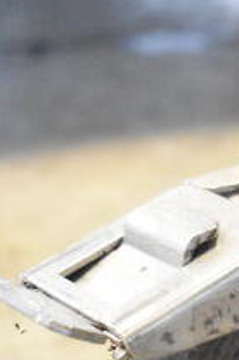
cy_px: 312
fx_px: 1409
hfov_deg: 9.5
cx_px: 303
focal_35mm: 141
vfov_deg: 14.4
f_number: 4.5
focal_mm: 32
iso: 11400
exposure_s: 1/50
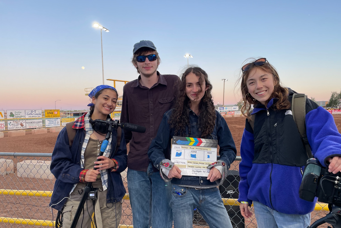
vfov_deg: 46.4
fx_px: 265
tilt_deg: -1.2
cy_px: 116
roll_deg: -0.2
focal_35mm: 28
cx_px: 176
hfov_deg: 65.5
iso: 32
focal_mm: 4.2
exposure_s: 1/121
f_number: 1.6
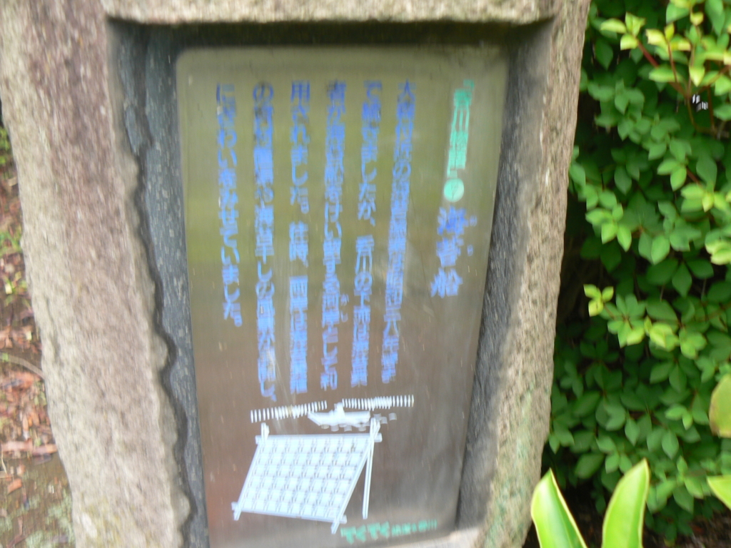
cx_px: 366
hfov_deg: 51.4
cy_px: 274
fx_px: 760
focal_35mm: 36
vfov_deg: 39.7
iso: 80
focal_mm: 6
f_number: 3.6
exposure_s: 1/60
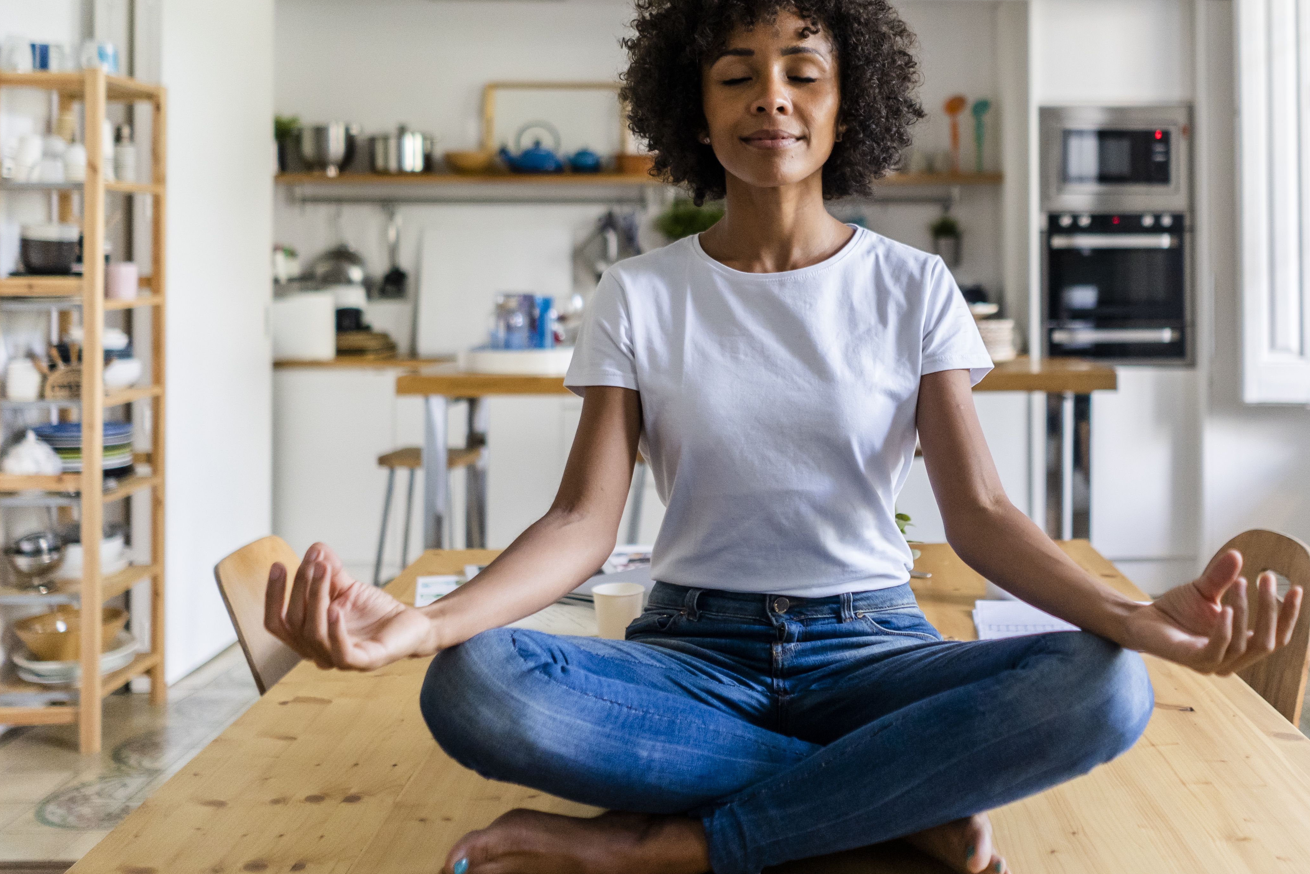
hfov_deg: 48.3
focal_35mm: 40
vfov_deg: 33.3
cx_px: 751
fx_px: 1455
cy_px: 369
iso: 1600
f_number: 2
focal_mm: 28
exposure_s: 1/400
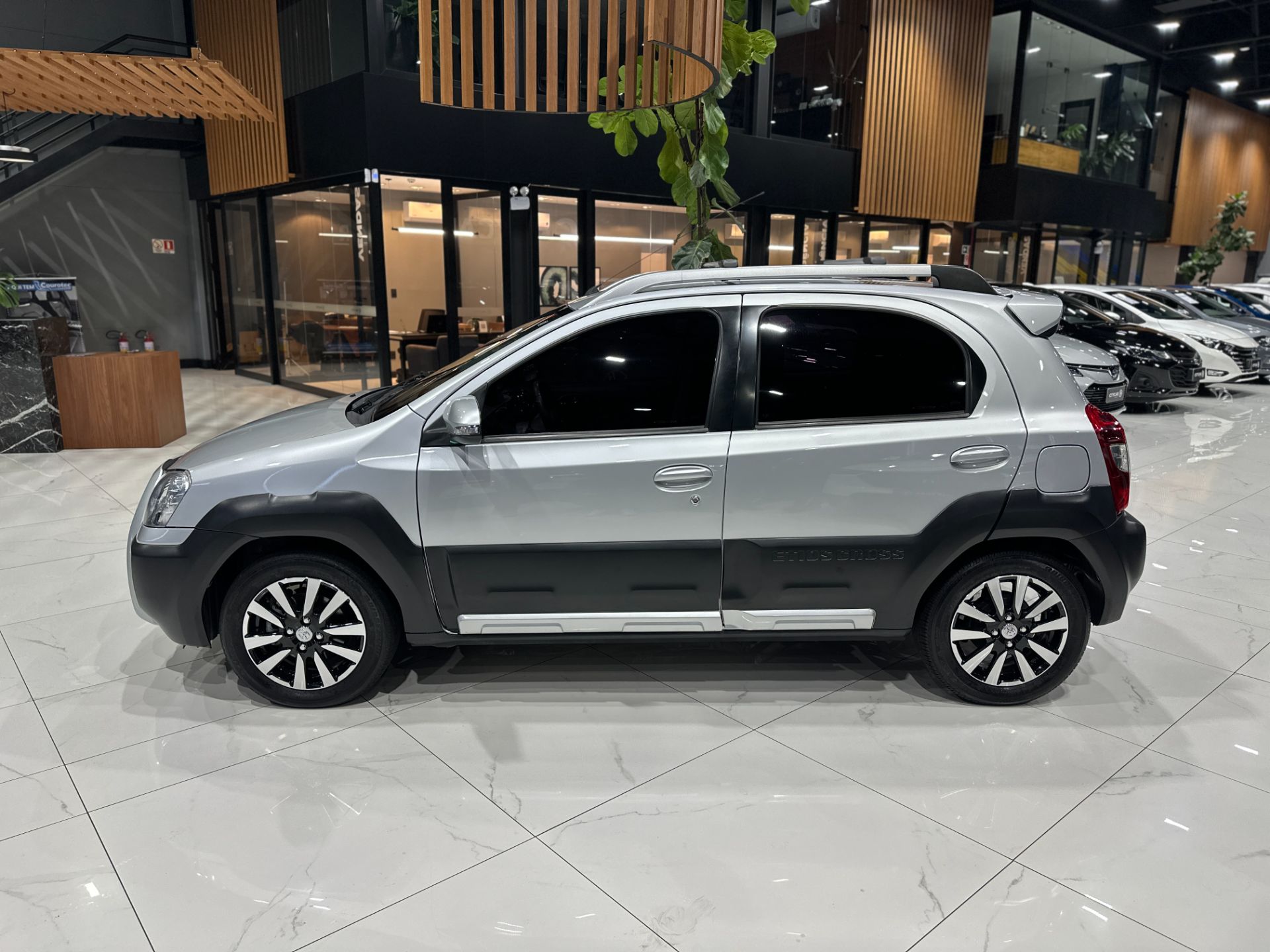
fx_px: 881
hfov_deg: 71.6
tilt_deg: -12.7
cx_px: 635
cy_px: 476
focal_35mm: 24
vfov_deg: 56.8
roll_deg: -0.2
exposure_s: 1/120
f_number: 1.78
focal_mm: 6.86
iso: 160
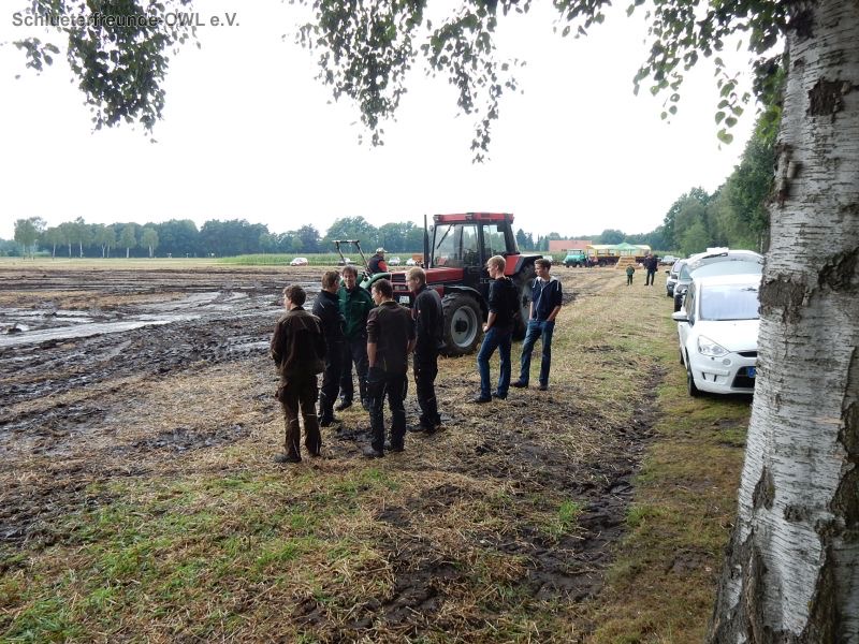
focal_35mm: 25
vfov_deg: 54.9
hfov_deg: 69.4
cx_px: 430
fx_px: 620
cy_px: 322
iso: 125
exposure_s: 1/250
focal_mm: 4.5
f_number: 3.7
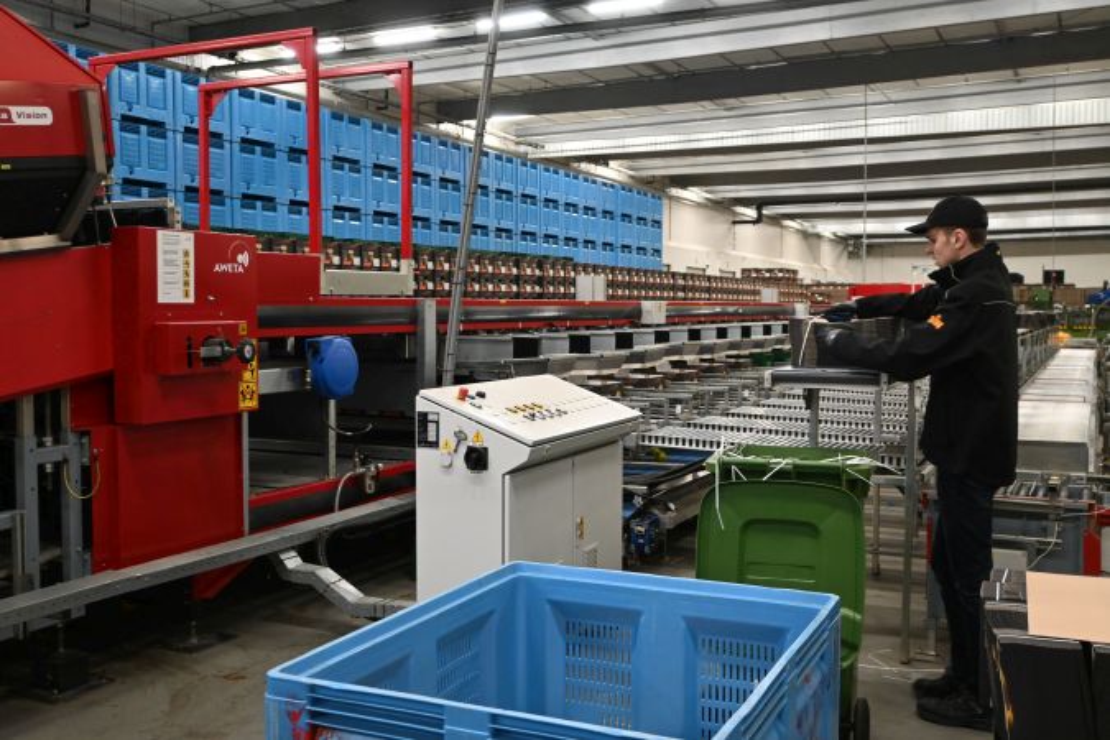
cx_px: 555
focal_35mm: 36
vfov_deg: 36.9
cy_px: 370
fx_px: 1110
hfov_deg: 53.1
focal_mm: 24
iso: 1400
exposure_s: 1/40
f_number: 4.2
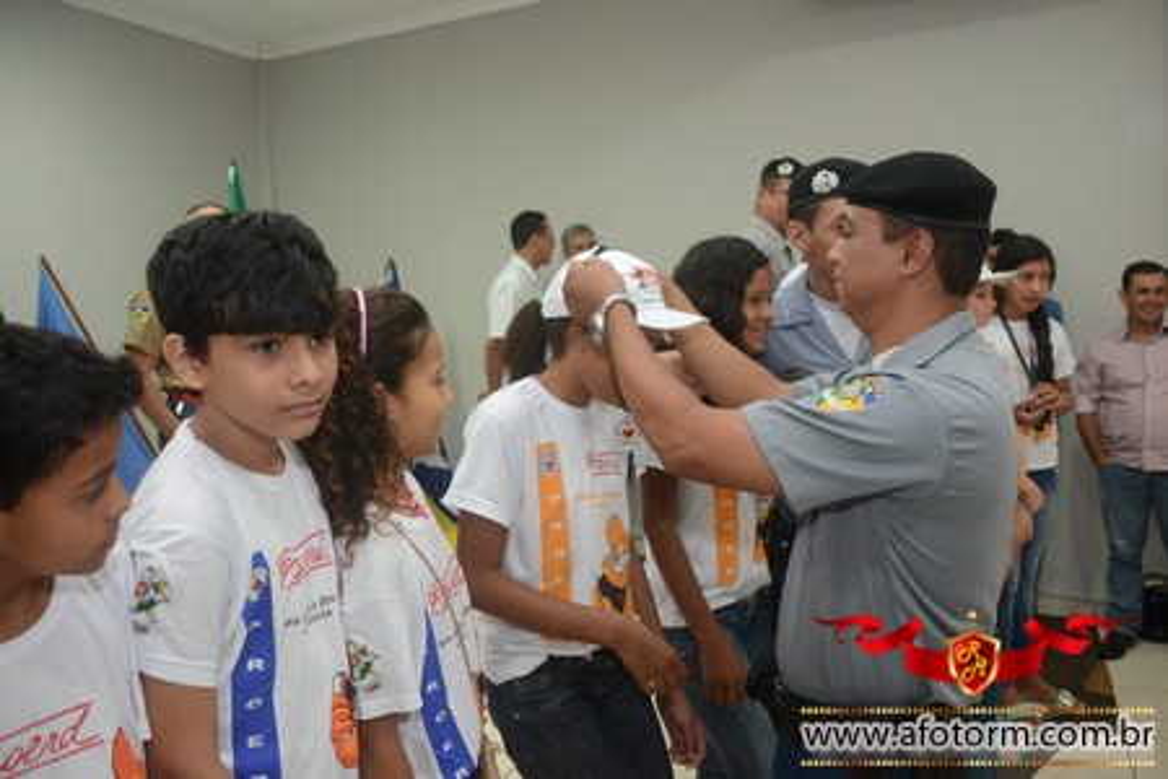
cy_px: 390
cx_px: 584
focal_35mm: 33
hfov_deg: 57.2
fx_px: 1071
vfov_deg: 40.0
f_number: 3.8
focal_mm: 22
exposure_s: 1/80
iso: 1600
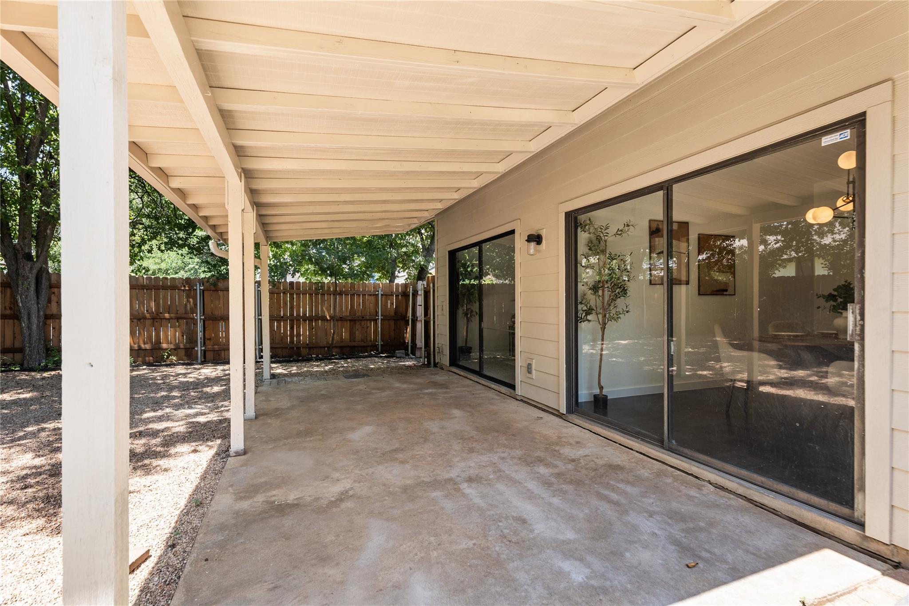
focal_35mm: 16
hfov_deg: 96.7
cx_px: 454
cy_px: 303
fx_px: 404
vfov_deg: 73.7
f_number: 8
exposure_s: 1/30
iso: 250
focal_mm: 16
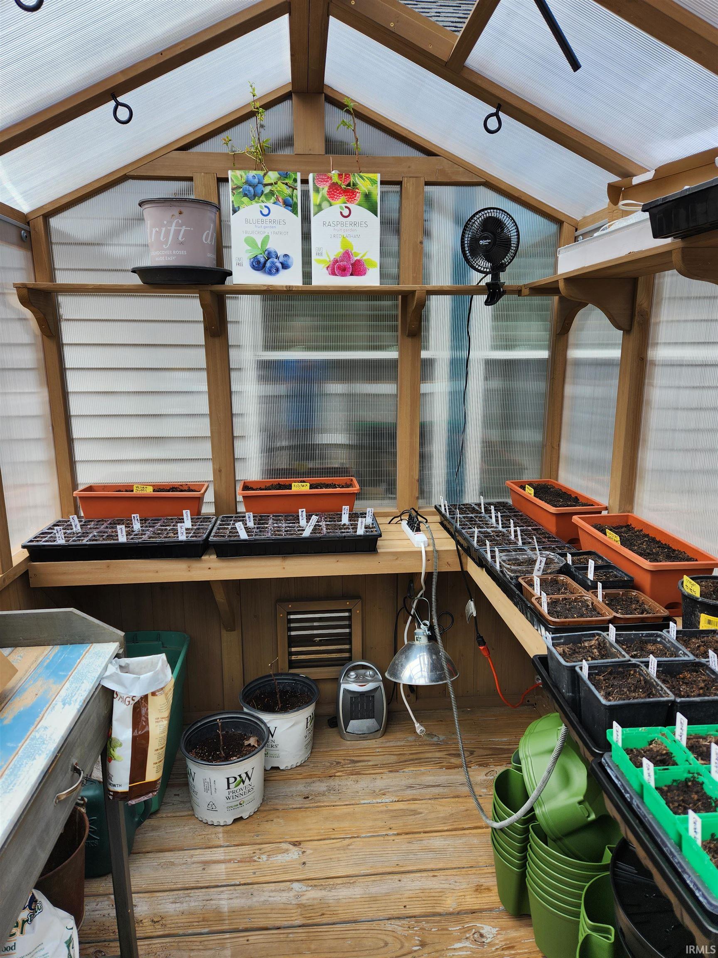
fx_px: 636
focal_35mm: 23
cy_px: 479
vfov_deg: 73.9
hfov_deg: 58.9
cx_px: 359
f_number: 1.8
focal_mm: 5.4
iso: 20
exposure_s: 1/416
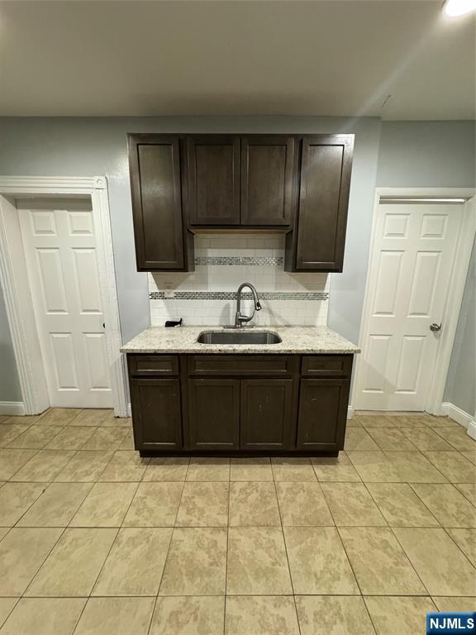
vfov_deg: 102.1
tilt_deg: -12.7
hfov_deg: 85.7
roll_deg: +0.3
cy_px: 318
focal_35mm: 14
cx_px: 238
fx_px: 257
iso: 1000
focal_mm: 2.22
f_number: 2.2
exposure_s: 1/60
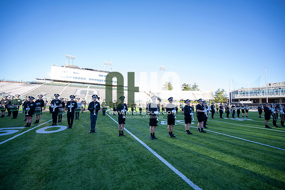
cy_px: 95
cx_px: 142
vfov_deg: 81.2
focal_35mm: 14
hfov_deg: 104.2
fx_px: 111
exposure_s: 1/500
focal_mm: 14
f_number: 4
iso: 320
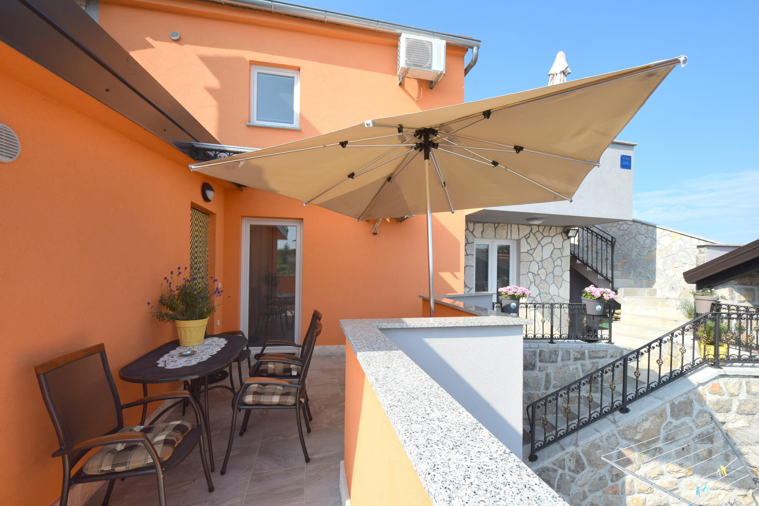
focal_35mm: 15
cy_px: 253
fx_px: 316
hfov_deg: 100.4
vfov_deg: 77.3
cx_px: 380
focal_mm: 10
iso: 200
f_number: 9
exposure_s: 1/320
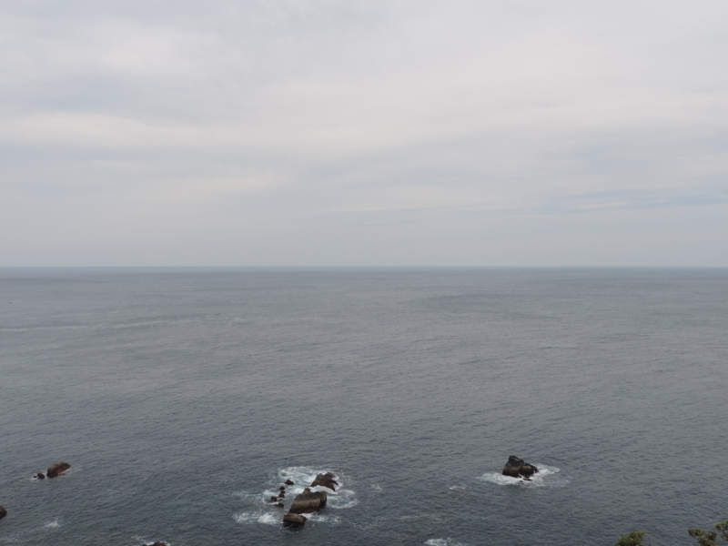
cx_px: 364
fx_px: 694
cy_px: 273
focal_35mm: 33
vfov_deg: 42.9
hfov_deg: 55.4
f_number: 3.2
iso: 80
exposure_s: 1/1000
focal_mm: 5.8
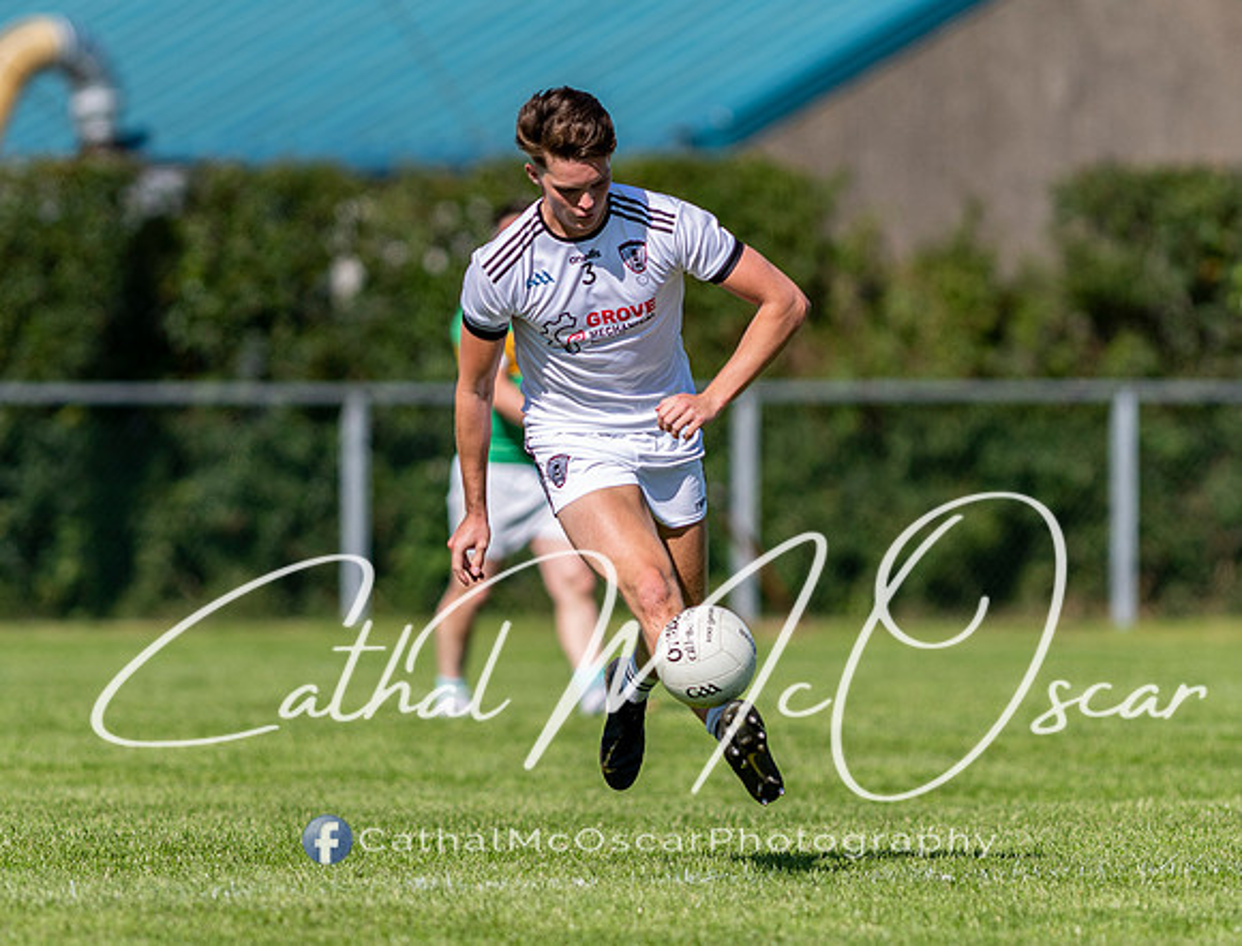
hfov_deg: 3.4
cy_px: 488
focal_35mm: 573
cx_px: 534
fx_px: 20661
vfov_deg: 2.6
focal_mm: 300
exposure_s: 1/2500
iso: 110
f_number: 2.8
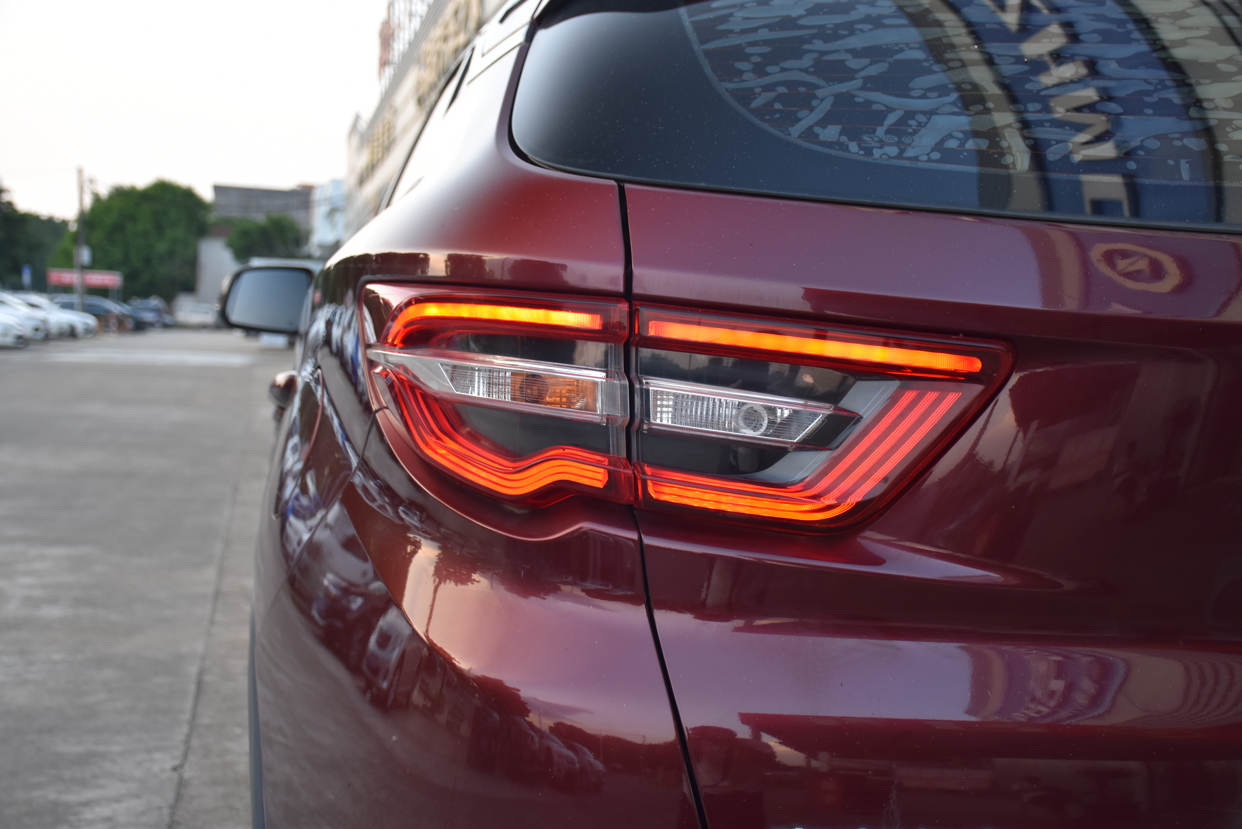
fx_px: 1656
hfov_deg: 41.1
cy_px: 414
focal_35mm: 48
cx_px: 621
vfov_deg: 28.1
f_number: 4.5
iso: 400
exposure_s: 1/80
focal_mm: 32
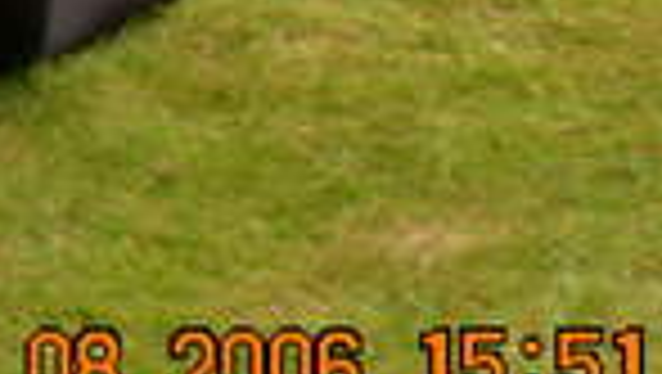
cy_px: -487
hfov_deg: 4.1
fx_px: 9154
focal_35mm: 521
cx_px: -667
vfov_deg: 2.3
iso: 50
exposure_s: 1/30
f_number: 4.9
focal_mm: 18.9
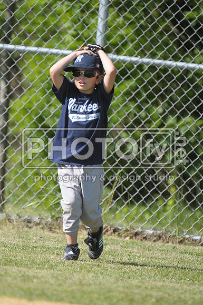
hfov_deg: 2.5
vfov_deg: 3.8
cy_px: 152
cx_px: 102
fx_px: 4581
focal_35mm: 540
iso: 640
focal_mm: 360
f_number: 4
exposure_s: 1/2500
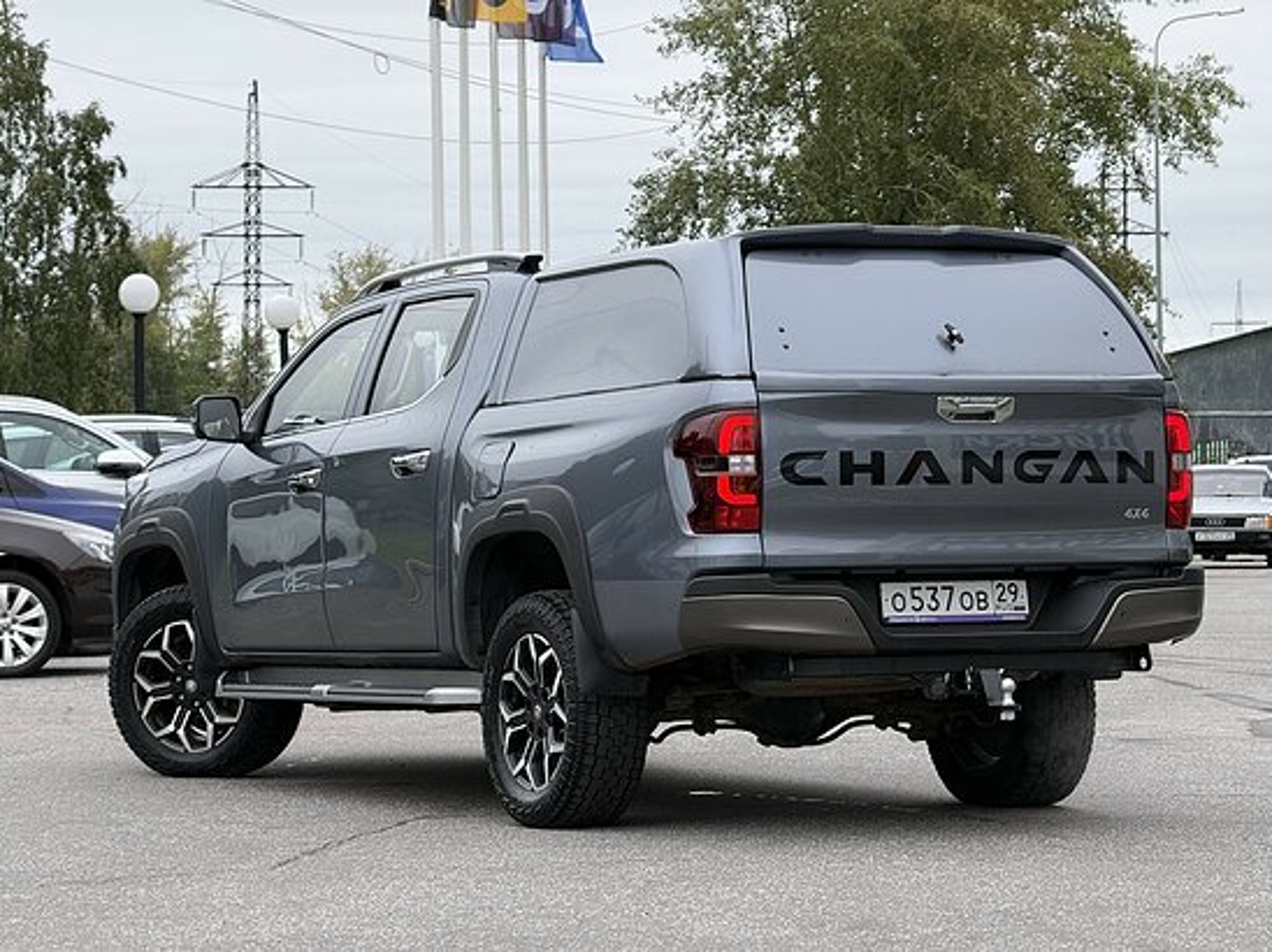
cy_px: 476
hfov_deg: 16.4
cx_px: 636
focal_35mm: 120
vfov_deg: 12.3
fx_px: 4406
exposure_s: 1/281
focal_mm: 15.66
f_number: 2.8
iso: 50
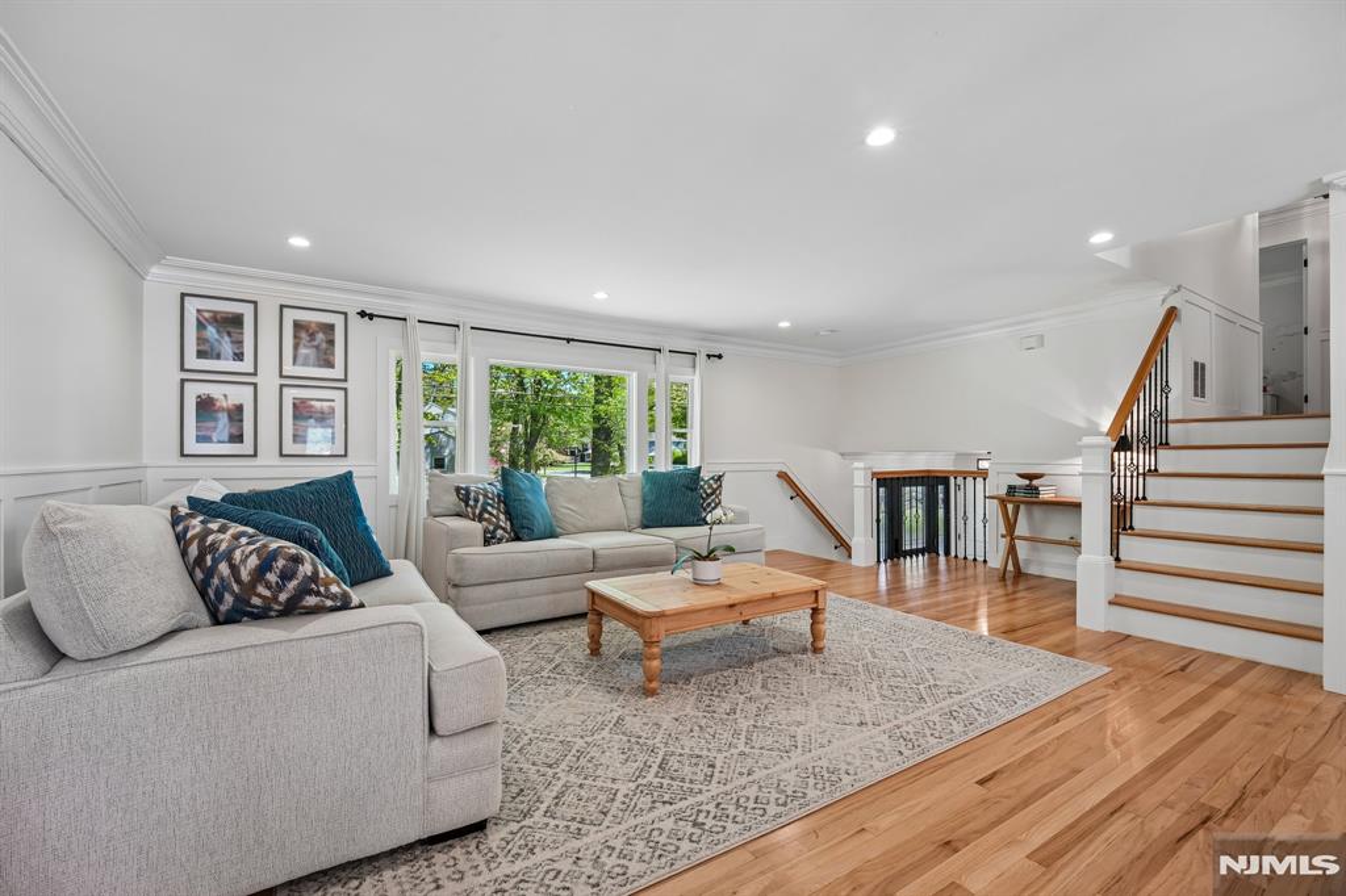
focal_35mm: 14
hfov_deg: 104.3
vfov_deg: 81.2
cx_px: 673
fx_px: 523
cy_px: 448
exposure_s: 1/20
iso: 400
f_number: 8
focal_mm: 14
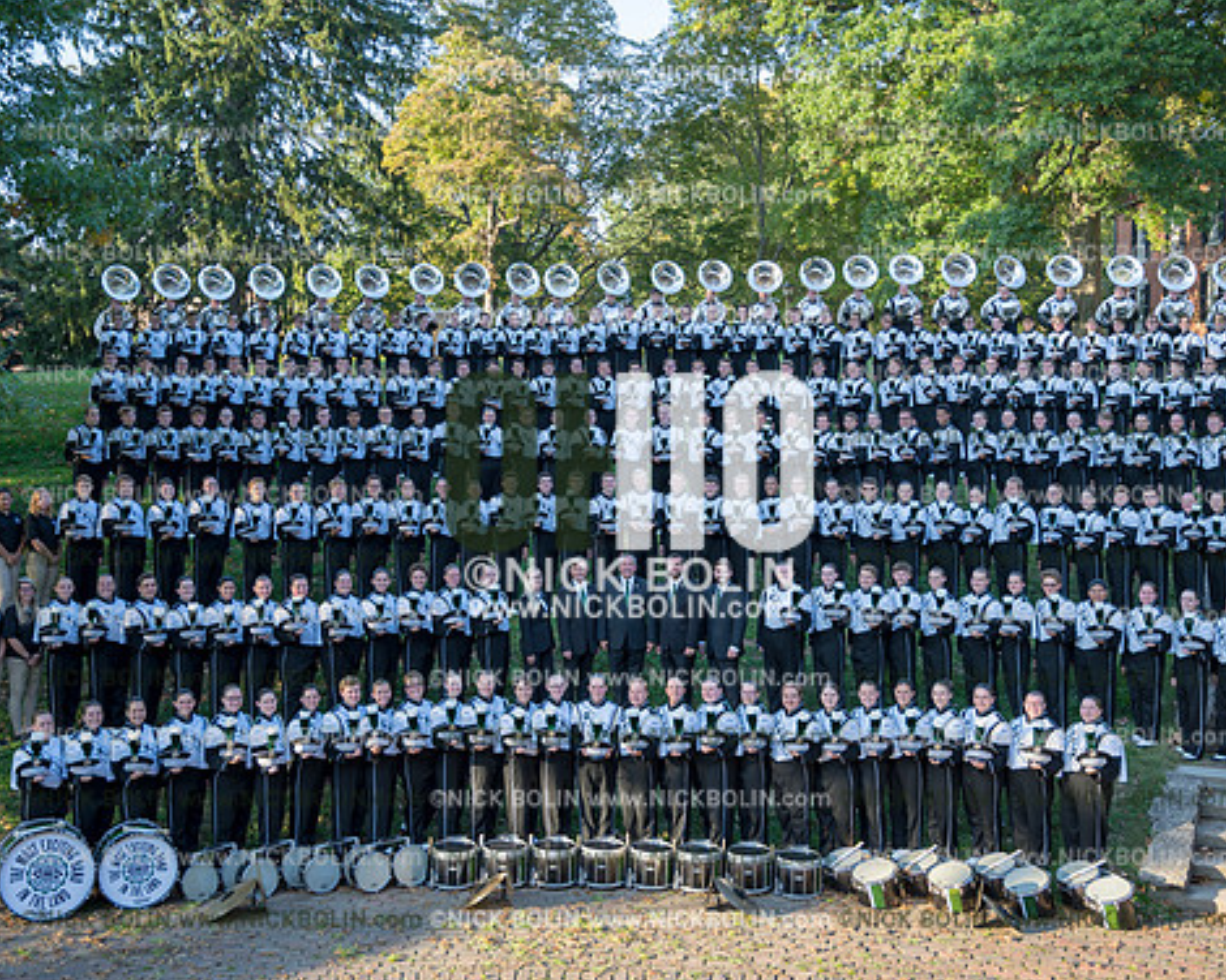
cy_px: 497
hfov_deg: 45.8
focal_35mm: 40
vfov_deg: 37.3
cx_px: 629
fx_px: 1451
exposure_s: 1/125
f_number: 4
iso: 125
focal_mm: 34.5
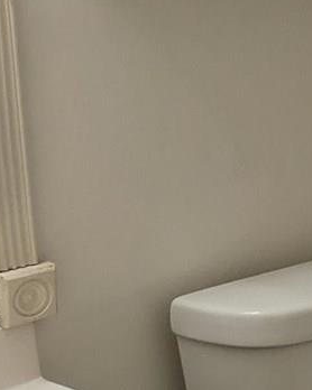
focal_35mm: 84
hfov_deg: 15.1
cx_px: 613
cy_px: 151
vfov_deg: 22.7
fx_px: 970
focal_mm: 2.2
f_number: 1.9
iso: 320
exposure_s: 1/359
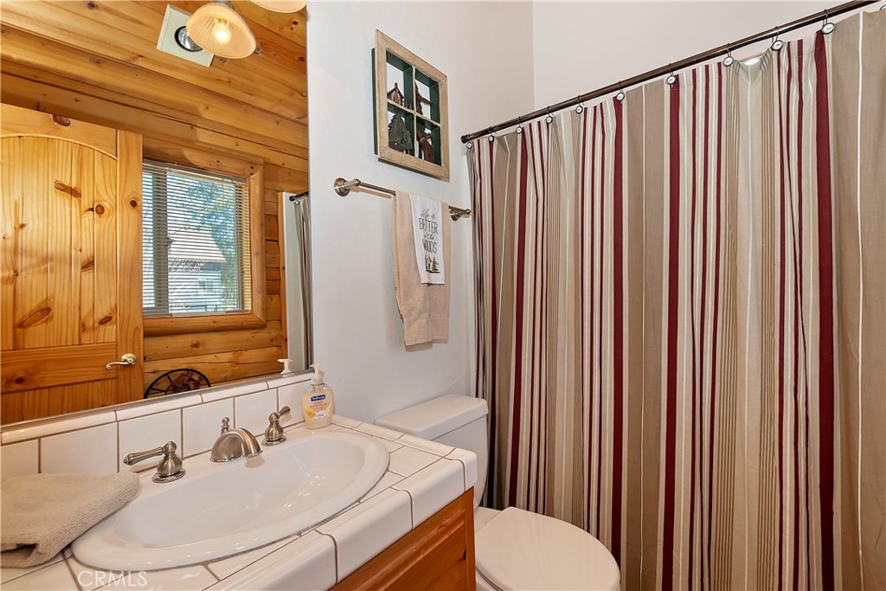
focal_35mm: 15
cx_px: 443
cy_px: 296
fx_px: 369
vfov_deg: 77.3
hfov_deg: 100.4
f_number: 8
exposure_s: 1/30
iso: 400
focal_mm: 10
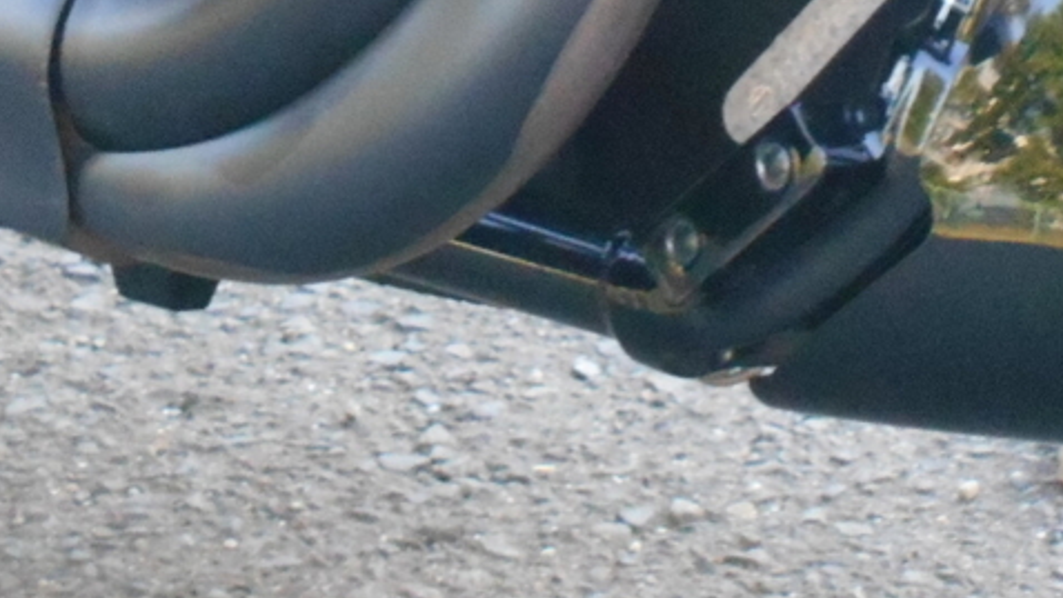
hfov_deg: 9.1
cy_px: -211
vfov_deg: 5.1
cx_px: 1036
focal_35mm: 235
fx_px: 6625
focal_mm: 15.4
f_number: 6.3
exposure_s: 1/100
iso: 800
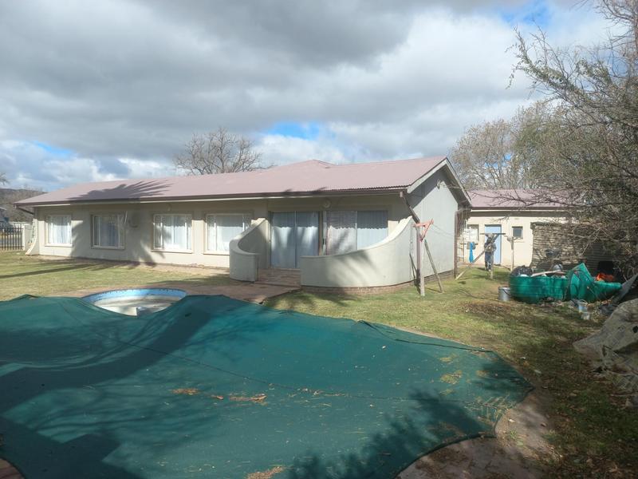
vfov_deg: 54.9
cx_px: 319
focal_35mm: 25
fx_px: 461
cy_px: 240
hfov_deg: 69.4
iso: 25
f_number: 1.8
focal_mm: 4.6
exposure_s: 1/621
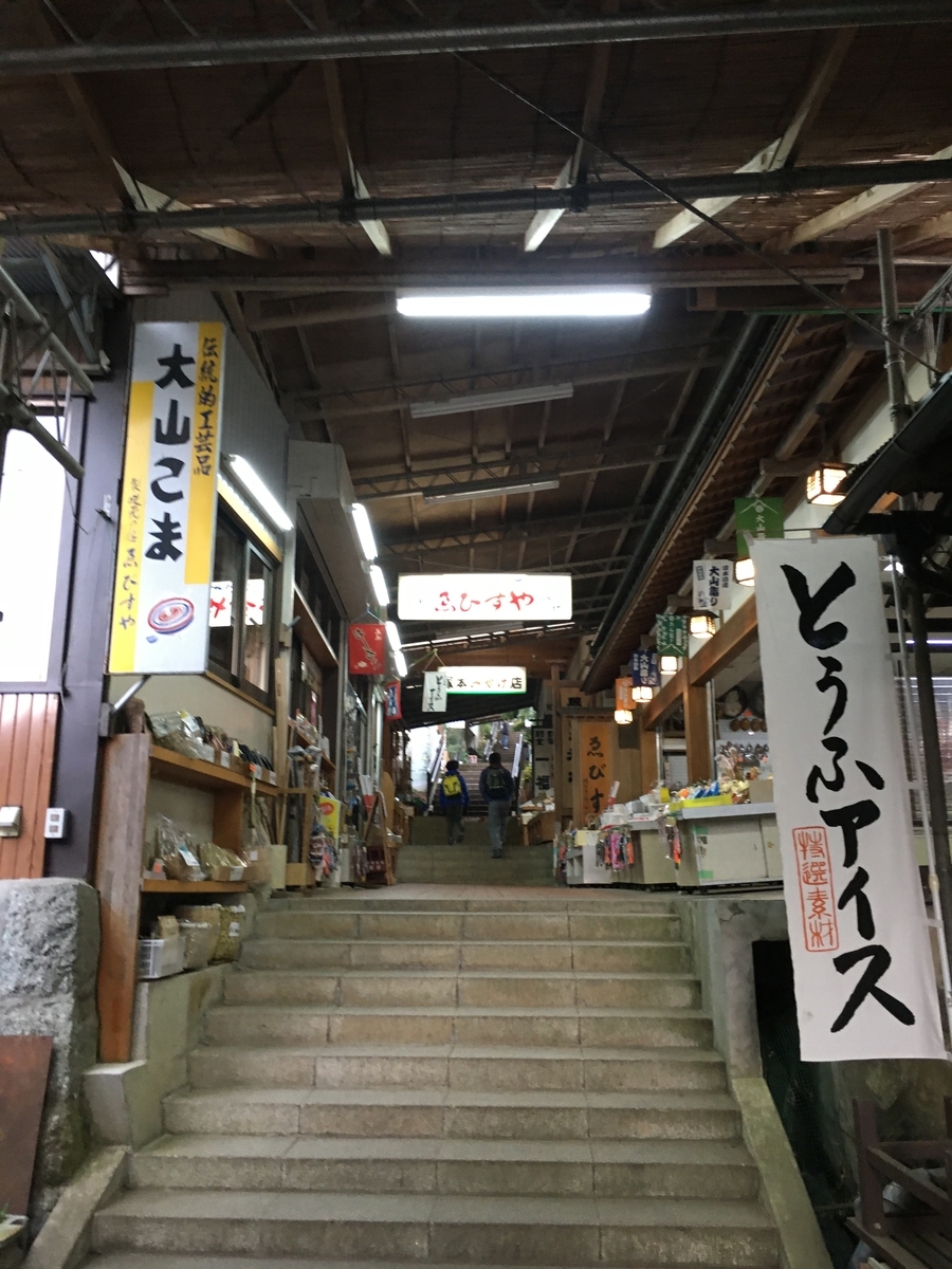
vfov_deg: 61.7
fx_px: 1063
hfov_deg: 48.2
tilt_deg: +14.5
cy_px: 634
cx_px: 476
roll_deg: -0.9
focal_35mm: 29
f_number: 2.2
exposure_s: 1/30
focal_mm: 4.15
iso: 125
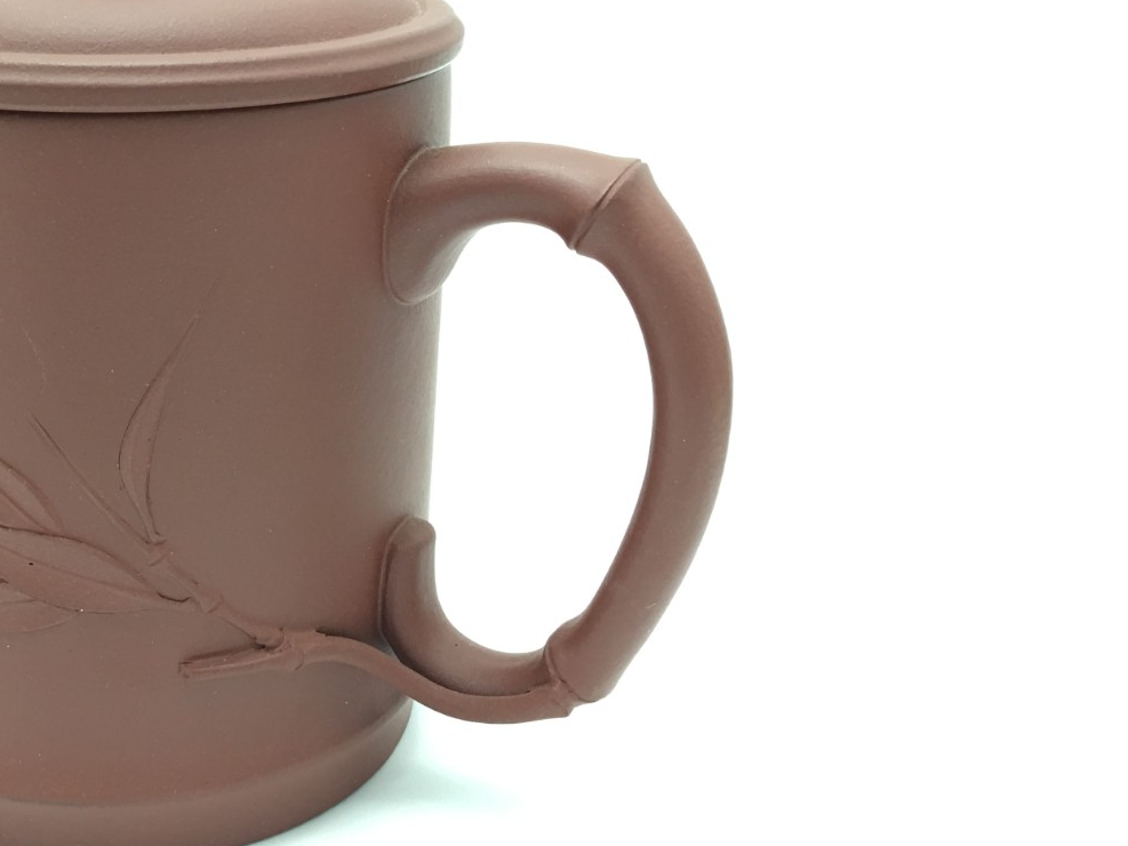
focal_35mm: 47
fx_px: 1531
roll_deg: -0.4
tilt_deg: -17.6
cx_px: 224
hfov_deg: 38.9
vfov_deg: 30.7
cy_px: 305
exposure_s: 1/17
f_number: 2.2
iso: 50
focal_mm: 4.15
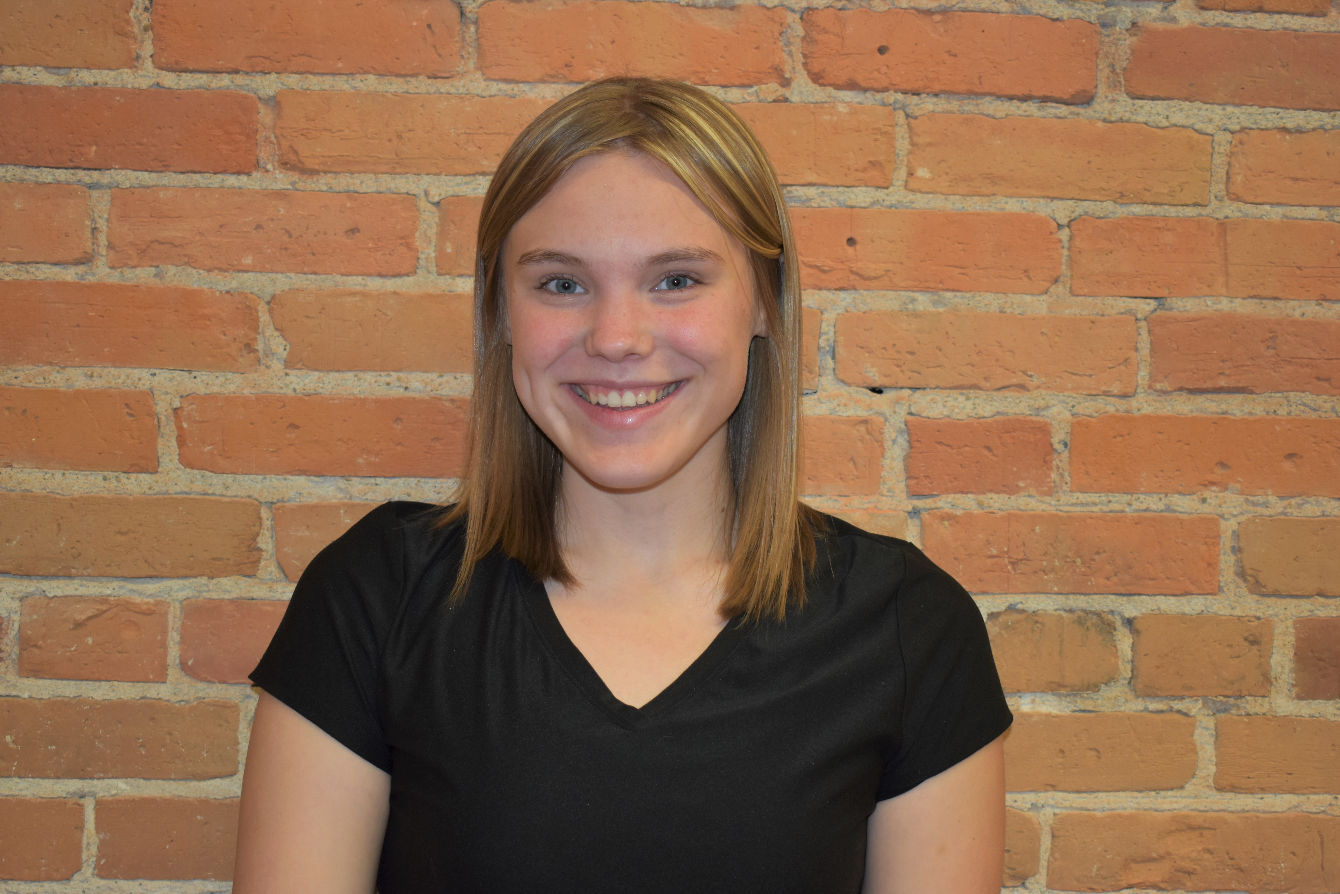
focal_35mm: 57
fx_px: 2122
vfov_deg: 23.8
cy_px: 447
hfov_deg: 35.1
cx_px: 670
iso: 450
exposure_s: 1/30
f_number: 4.8
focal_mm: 38
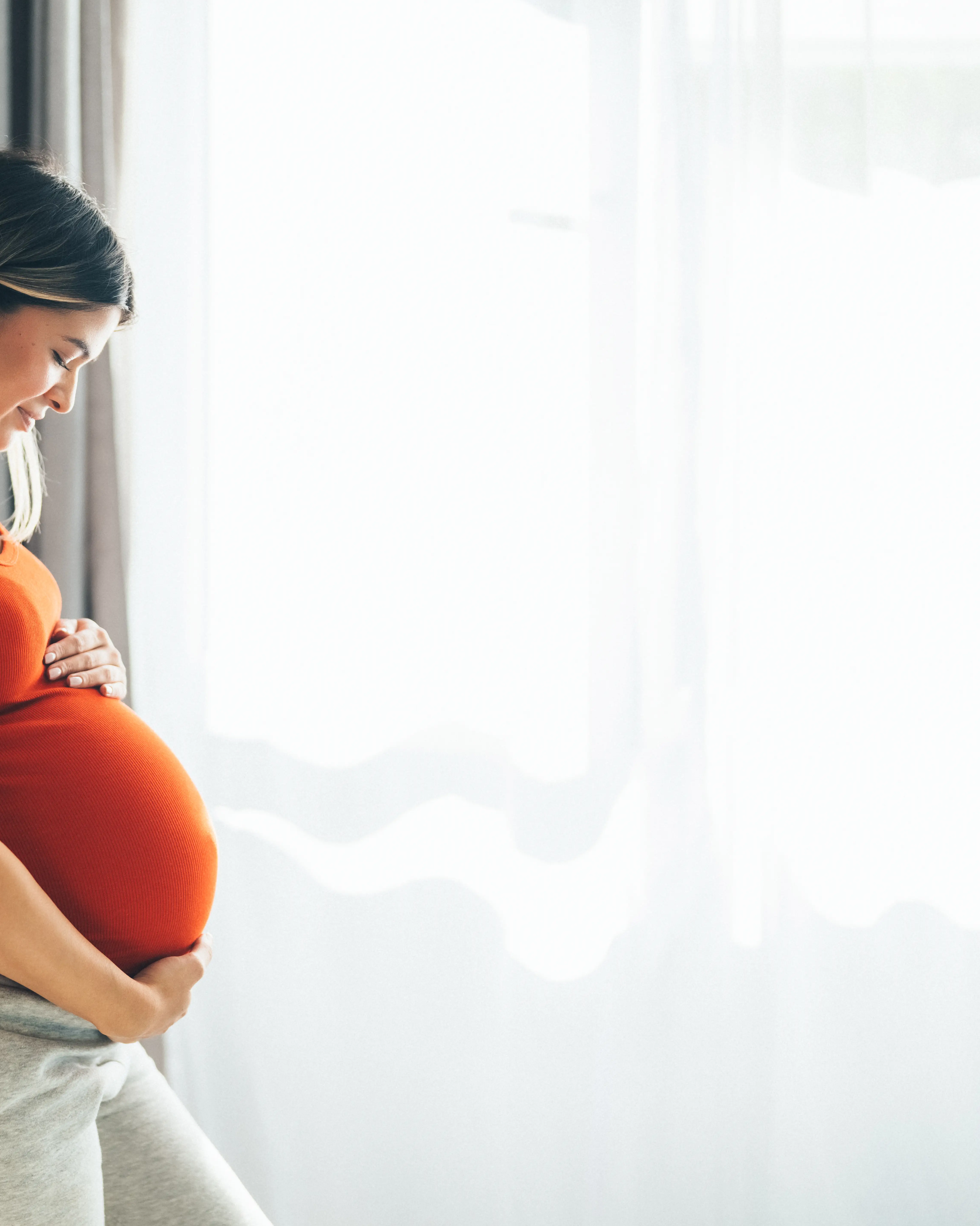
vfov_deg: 26.8
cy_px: 611
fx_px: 2574
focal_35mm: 71
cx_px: 156
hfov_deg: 21.2
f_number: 1.2
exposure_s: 1/640
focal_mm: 50
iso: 100
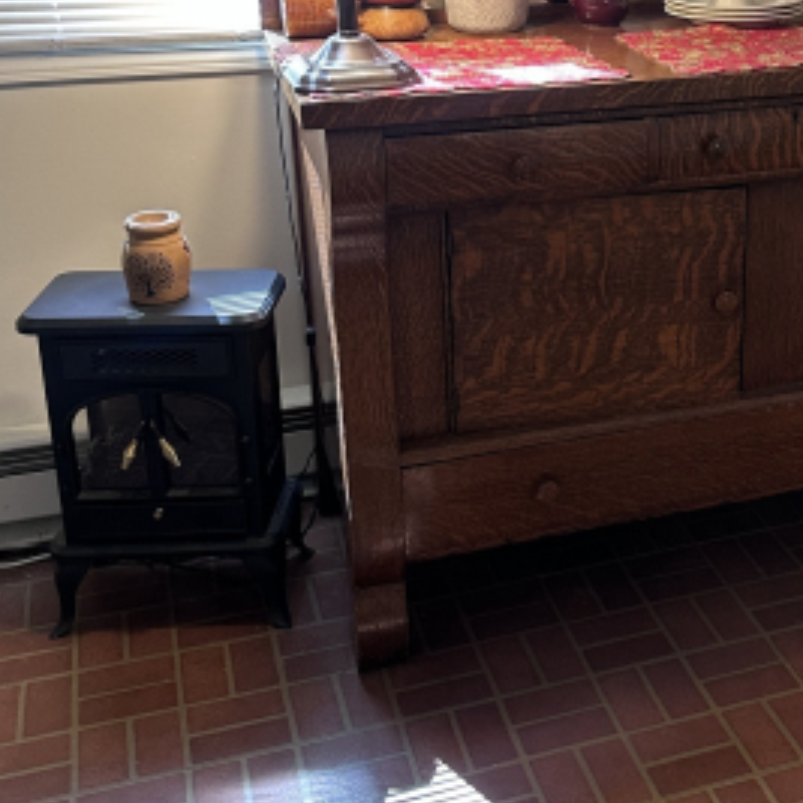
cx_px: 686
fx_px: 1391
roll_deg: -1.7
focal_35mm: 53
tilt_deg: -17.5
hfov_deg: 31.1
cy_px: 224
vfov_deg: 31.7
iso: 200
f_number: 1.78
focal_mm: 6.86
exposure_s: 1/60
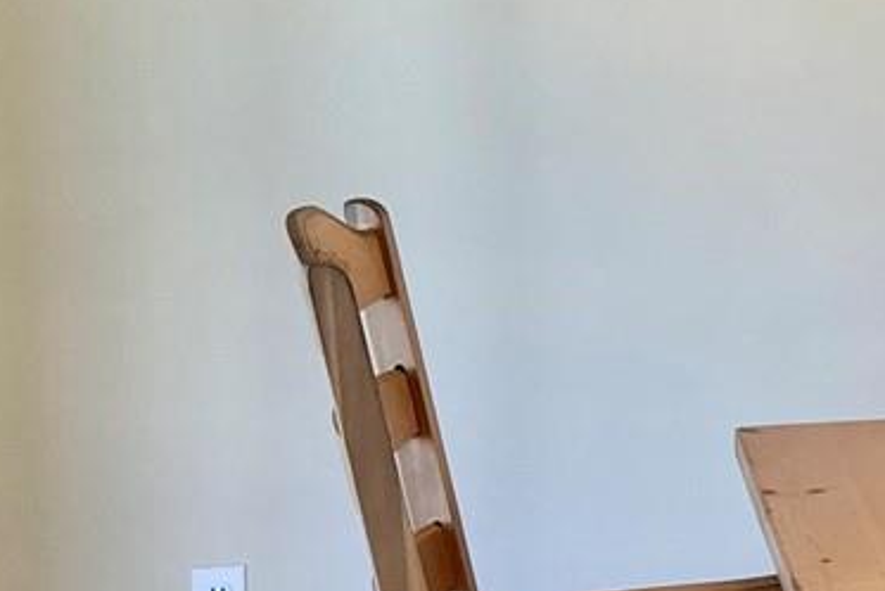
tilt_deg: -4.9
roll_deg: -0.7
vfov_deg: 12.8
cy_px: 116
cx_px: 1426
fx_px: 2631
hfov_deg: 16.8
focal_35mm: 107
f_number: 1.78
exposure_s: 1/120
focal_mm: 6.86
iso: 200
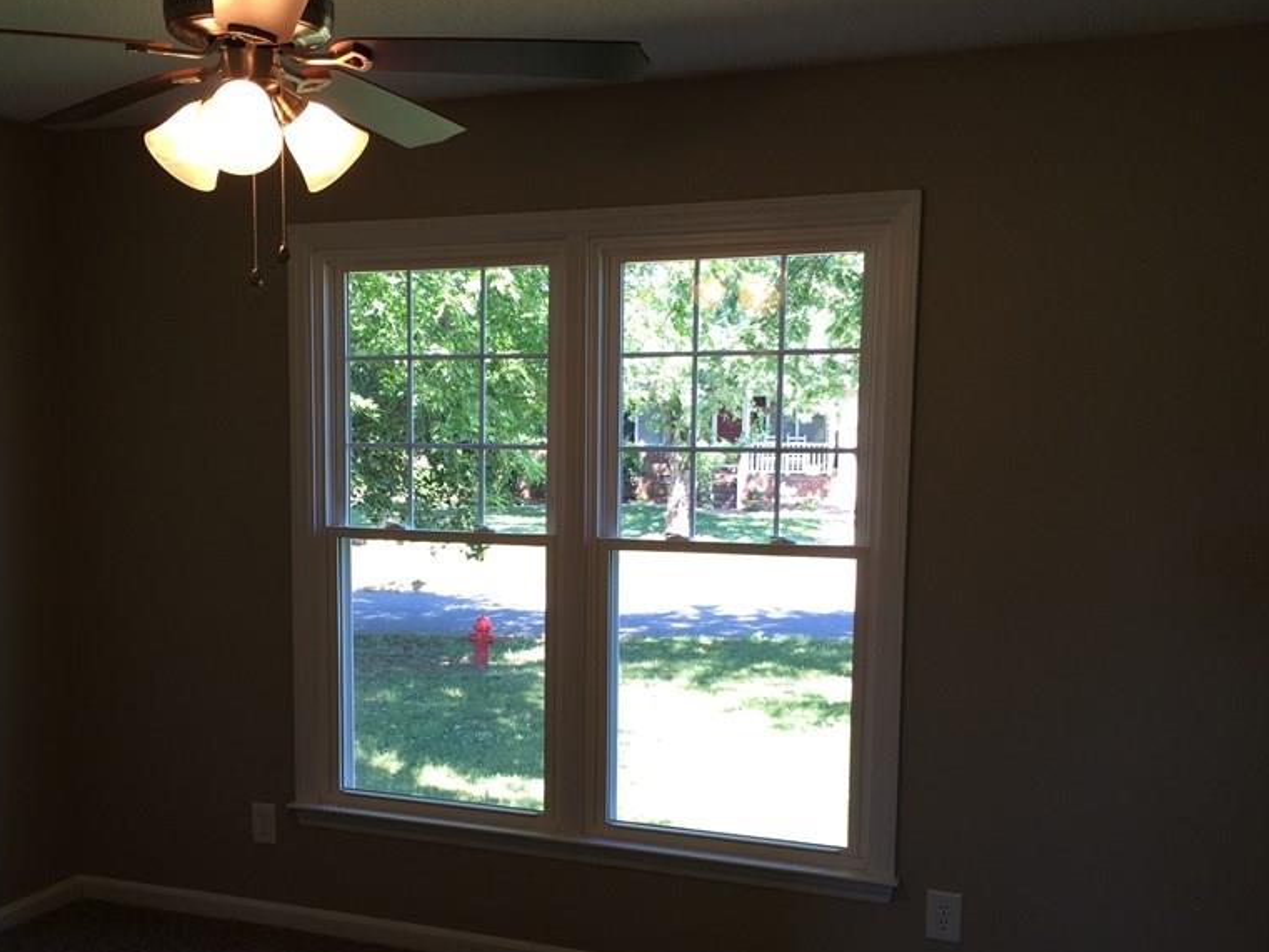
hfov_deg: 47.5
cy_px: 604
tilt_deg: -9.2
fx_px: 1430
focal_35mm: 39
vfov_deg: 36.6
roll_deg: -0.2
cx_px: 497
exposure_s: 1/60
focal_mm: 4.15
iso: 40
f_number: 2.2
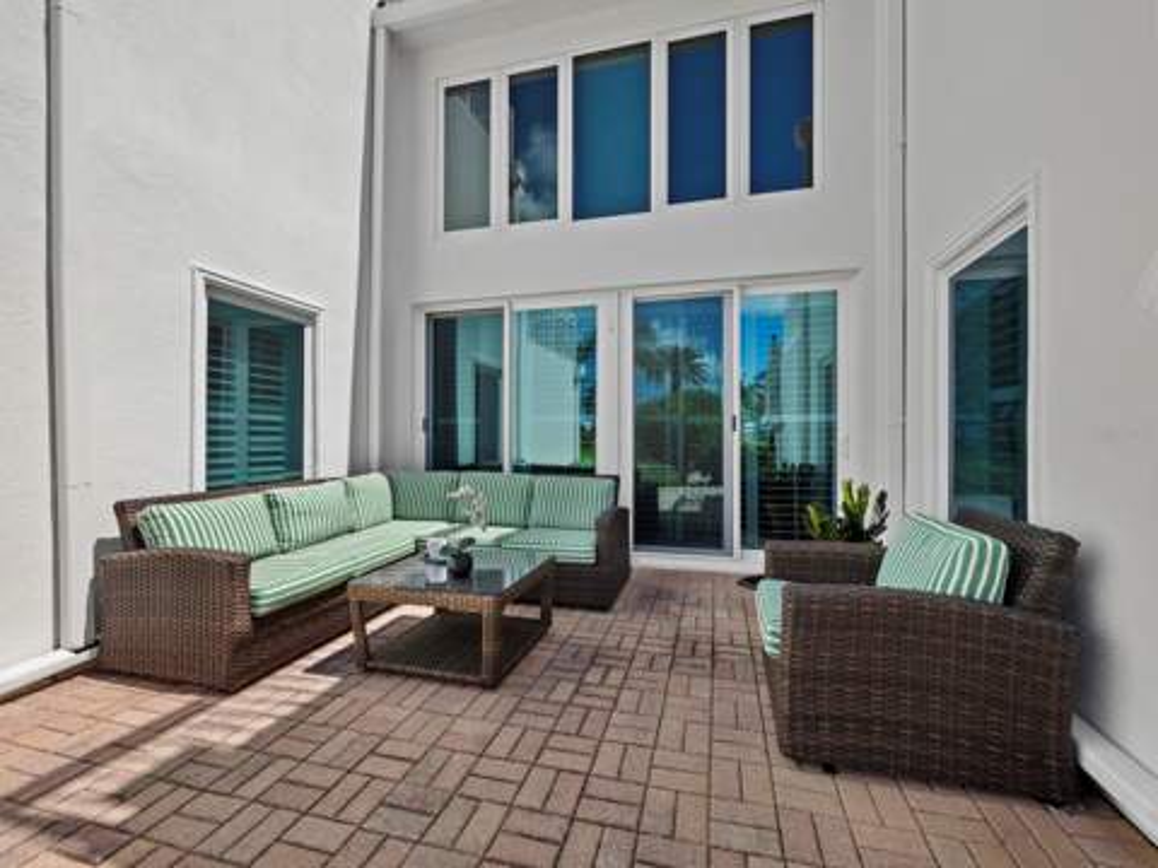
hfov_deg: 102.1
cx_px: 579
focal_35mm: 14
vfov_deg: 85.7
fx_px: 468
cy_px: 434
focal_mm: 7
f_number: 11
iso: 400
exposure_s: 1/250
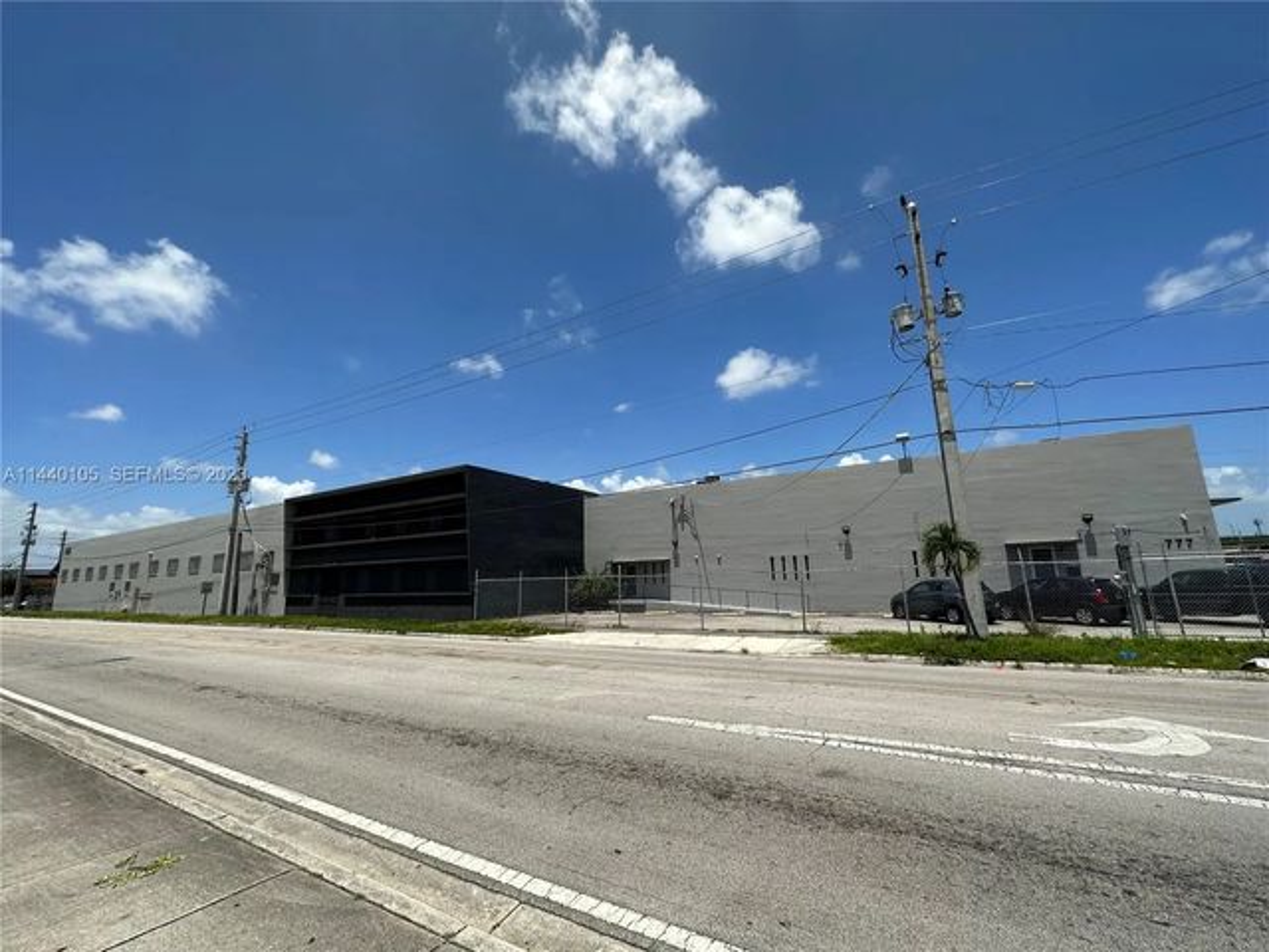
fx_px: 513
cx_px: 634
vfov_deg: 85.7
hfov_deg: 102.1
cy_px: 476
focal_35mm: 14
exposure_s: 1/3125
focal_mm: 2.22
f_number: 2.2
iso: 50
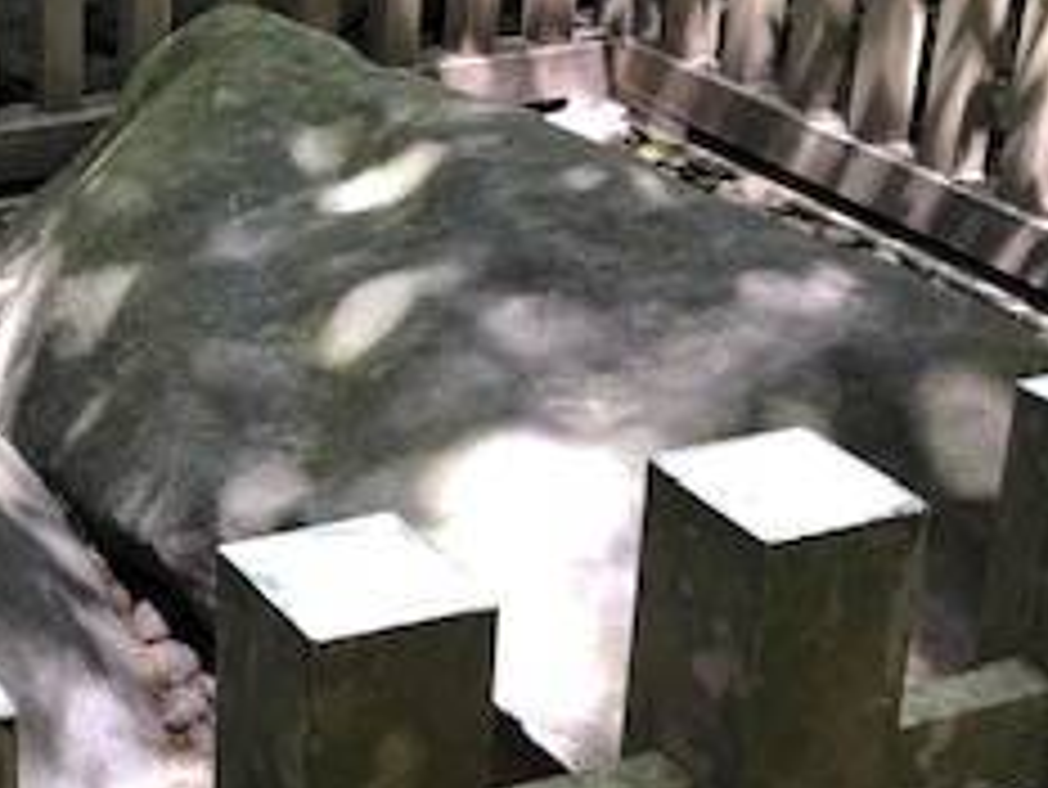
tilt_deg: -22.2
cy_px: 302
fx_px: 2332
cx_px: -27
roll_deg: +2.4
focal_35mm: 77
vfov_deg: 19.1
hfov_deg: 24.1
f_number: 1.8
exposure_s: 1/30
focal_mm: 3.99
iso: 40
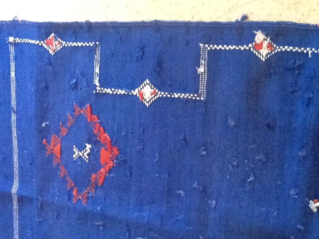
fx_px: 405
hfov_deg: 42.9
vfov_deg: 32.9
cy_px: 120
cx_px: 160
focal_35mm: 44
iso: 500
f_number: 2.4
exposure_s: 1/17
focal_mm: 2.03
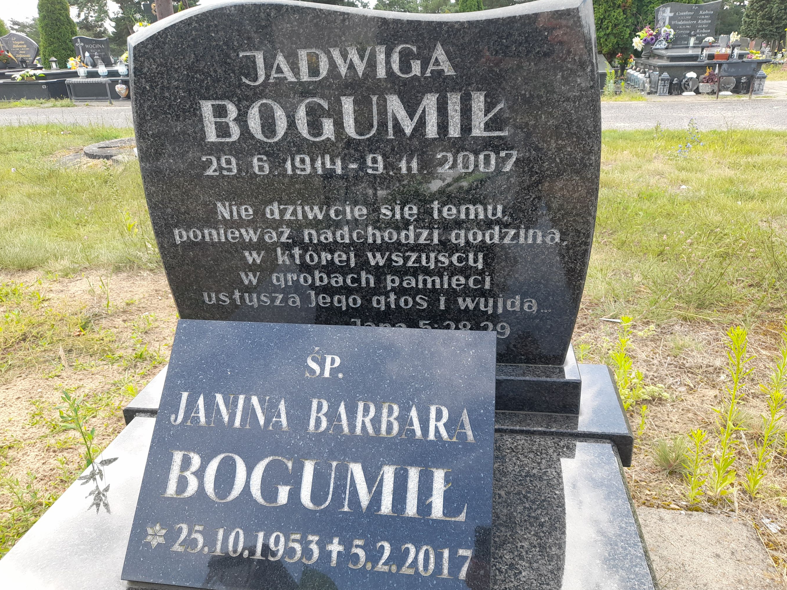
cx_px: 393
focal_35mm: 26
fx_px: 591
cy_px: 305
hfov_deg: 67.3
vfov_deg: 53.1
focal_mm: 4.6
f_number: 2
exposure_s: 1/113
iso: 20
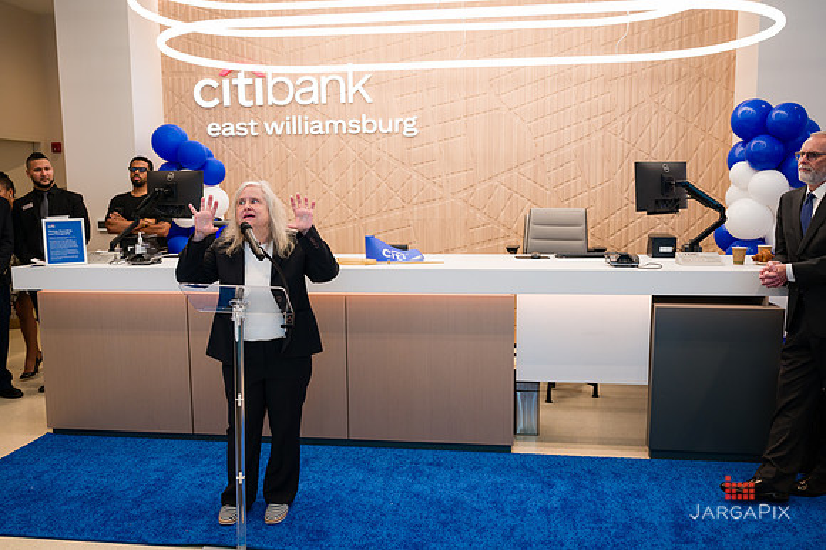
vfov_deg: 43.6
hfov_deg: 62.0
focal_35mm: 30
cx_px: 413
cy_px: 275
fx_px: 688
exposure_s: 1/200
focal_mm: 29.5
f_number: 3.2
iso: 400
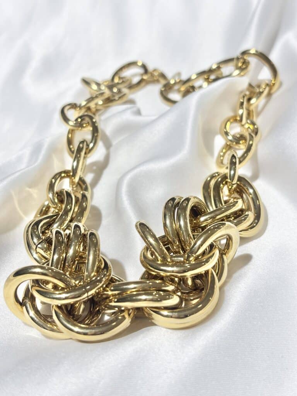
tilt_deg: -35.5
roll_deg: +5.0
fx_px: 595
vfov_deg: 36.8
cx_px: 148
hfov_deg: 28.0
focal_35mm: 52
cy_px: 198
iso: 32
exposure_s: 1/243
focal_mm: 5.96
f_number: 1.6
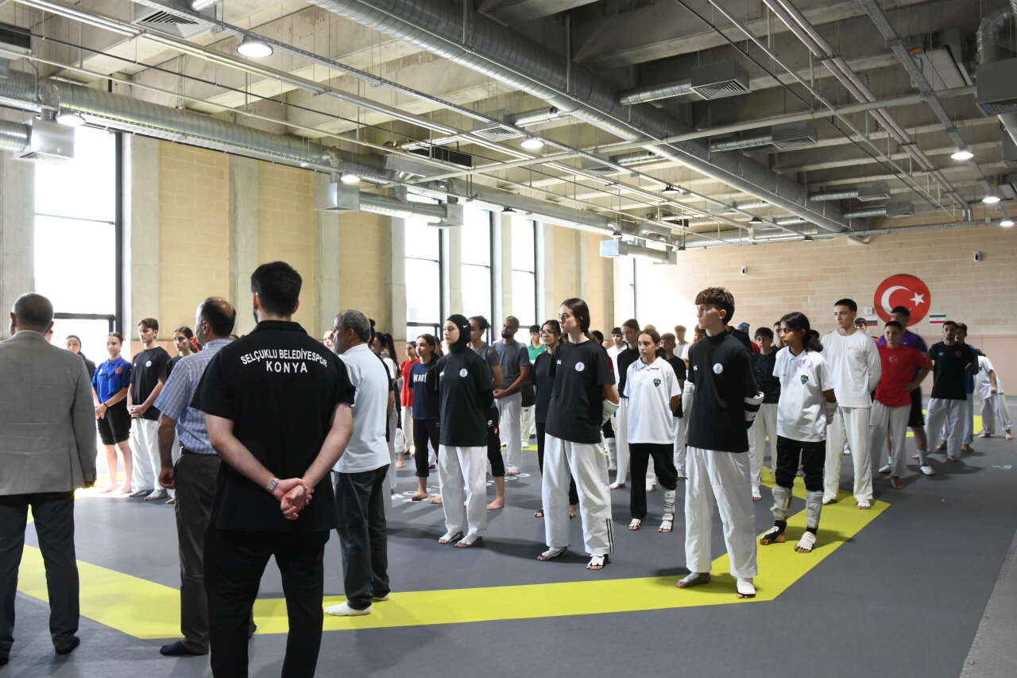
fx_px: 791
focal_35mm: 28
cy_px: 339
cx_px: 508
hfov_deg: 65.5
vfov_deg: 46.4
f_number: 22
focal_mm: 24
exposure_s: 1/10
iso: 3200
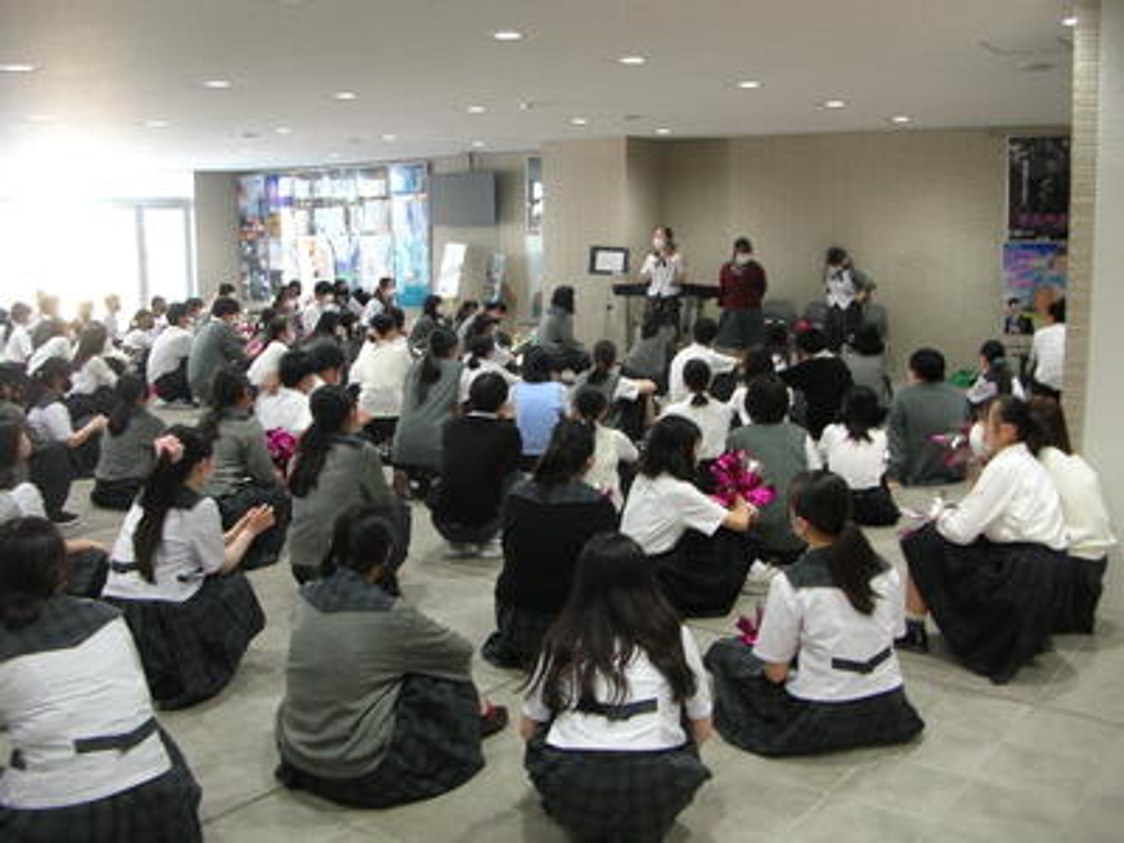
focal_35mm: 35
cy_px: 422
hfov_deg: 52.6
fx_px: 1136
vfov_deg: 40.7
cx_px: 562
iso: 58
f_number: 2.8
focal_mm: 5.8
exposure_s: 1/5.5
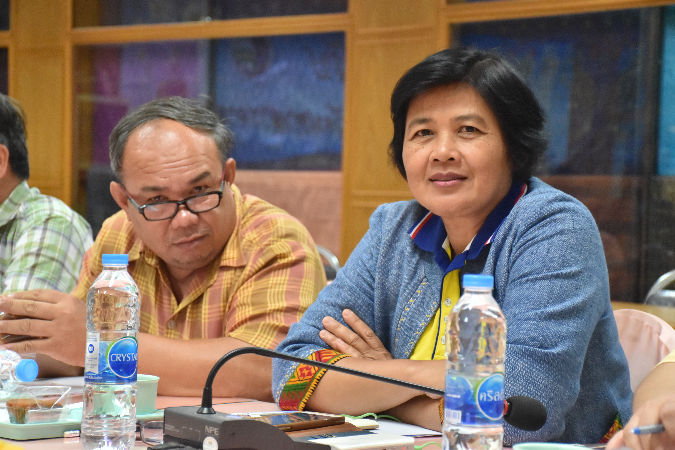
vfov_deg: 13.8
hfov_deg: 20.6
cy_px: 225
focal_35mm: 99
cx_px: 338
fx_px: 1856
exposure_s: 1/125
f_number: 5
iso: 2000
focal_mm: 66
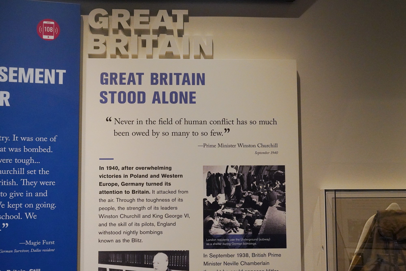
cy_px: 136
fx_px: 372
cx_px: 203
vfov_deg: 40.0
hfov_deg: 57.2
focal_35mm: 33
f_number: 6.3
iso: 8000
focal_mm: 33
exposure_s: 1/100
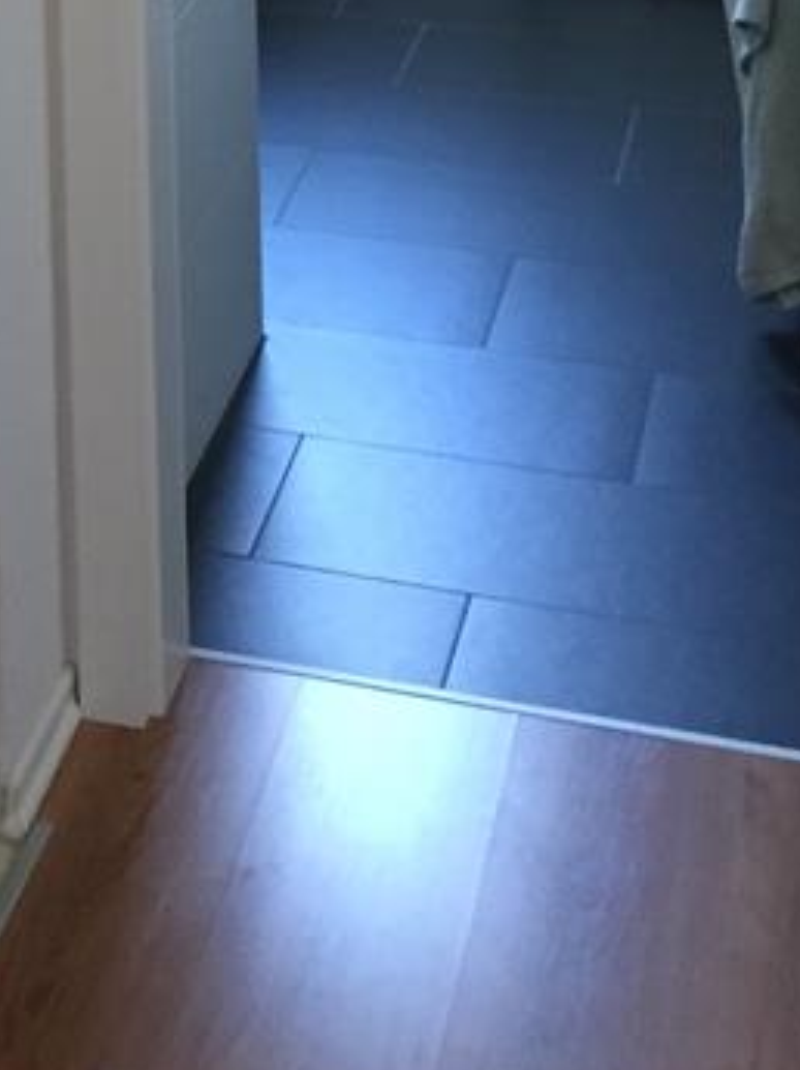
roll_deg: +1.5
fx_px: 3118
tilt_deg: -7.2
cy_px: -602
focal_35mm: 101
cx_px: -465
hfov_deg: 13.6
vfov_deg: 17.3
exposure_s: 1/30
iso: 125
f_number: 2.2
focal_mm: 4.15
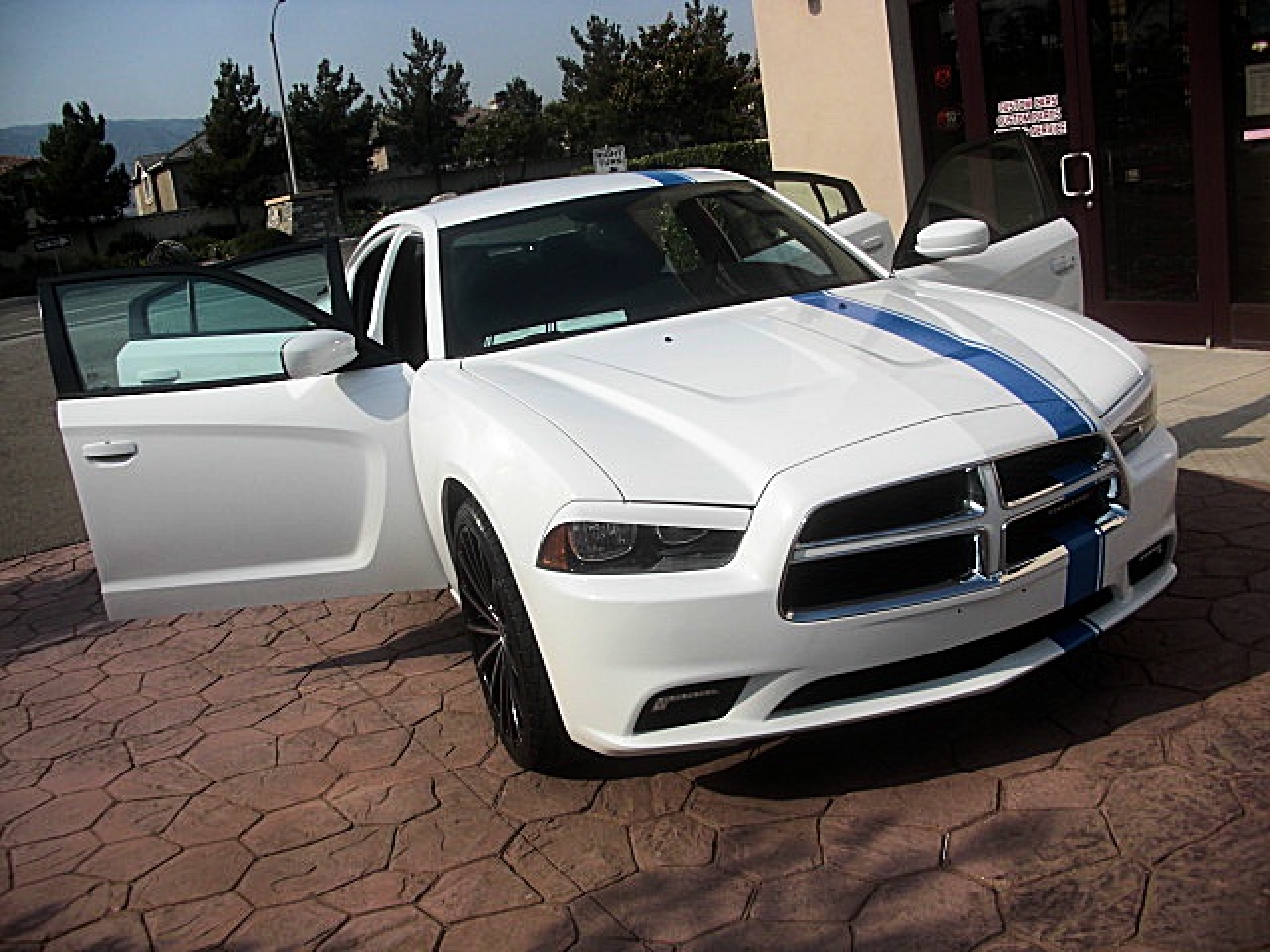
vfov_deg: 39.7
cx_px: 635
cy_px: 476
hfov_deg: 51.4
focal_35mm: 36
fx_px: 1321
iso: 50
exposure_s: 1/160
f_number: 7.9
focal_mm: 6.3
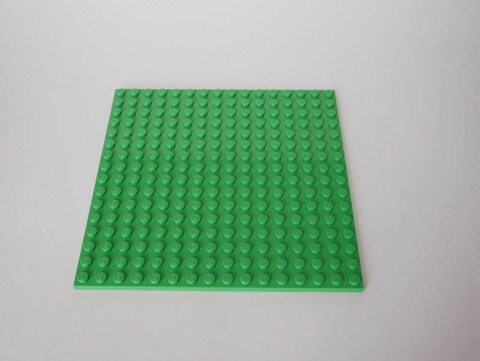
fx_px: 555
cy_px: 180
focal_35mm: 40
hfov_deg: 46.8
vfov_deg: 36.0
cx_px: 240
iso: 400
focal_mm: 20
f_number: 5.6
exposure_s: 1/60
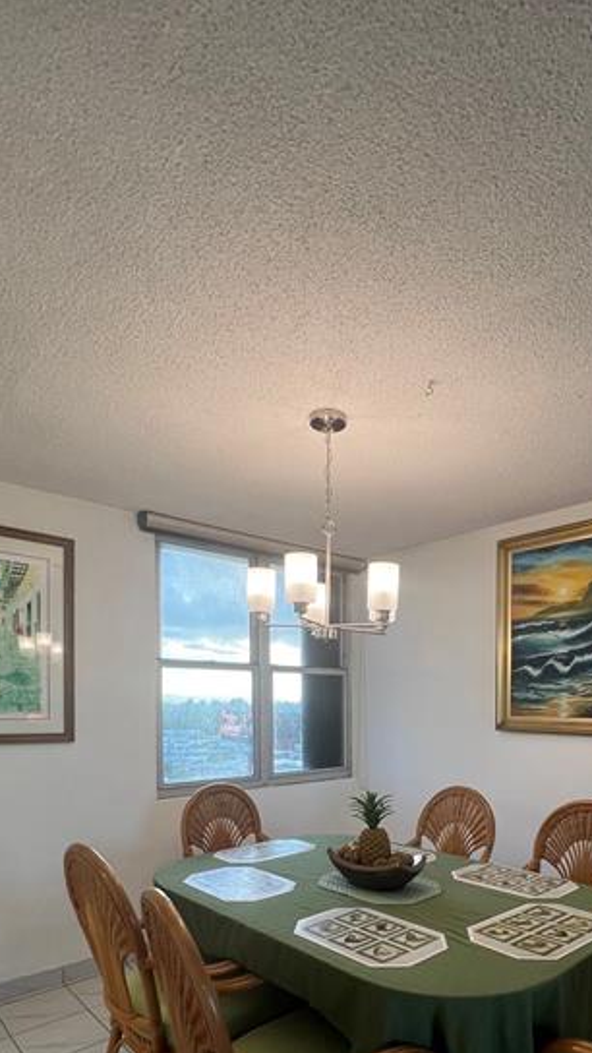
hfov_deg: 55.2
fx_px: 558
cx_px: 371
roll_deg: -1.0
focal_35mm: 20
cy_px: 728
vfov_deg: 82.7
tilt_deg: -0.6
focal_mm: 1.57
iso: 64
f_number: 1.8
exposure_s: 1/120
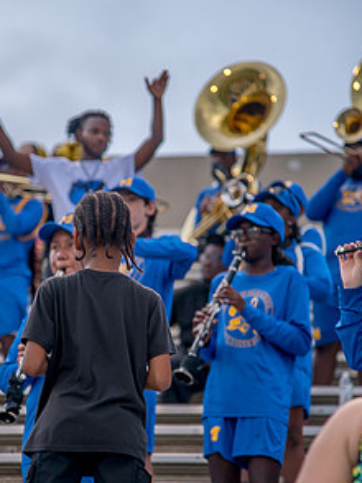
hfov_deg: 8.4
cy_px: 262
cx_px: 144
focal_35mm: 177
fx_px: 2466
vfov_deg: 11.2
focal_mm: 120
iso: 400
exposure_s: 1/200
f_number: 4
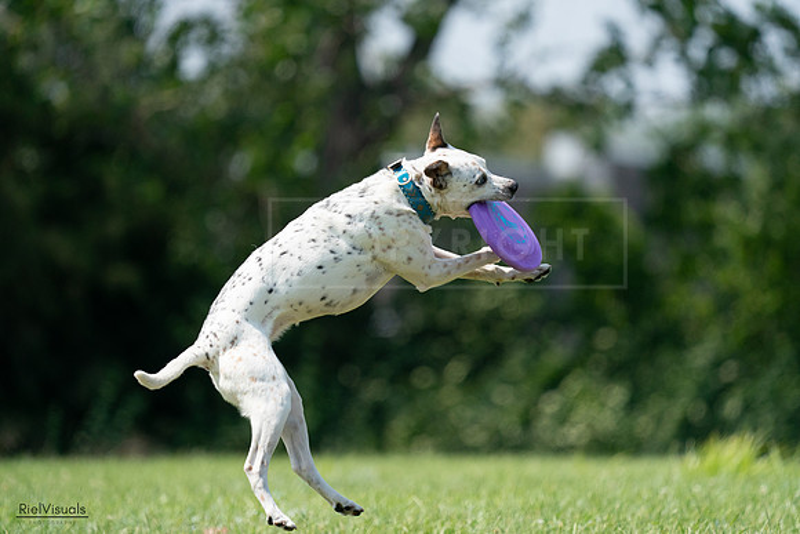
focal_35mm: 496
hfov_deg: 4.2
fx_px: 11024
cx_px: 400
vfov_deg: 2.8
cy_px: 267
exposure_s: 1/4000
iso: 1250
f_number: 6.3
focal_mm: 496
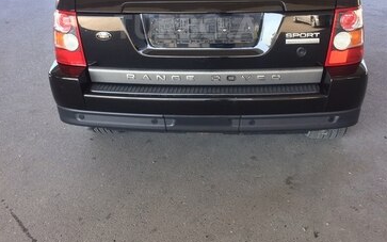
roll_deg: -0.1
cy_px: 27
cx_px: 196
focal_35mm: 42
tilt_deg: -11.3
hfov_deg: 47.2
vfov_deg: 29.4
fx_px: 443
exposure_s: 1/100
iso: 40
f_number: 2.2
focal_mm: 4.15
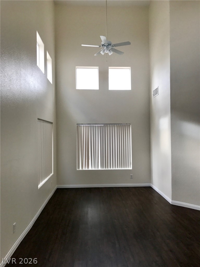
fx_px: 216
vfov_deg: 63.4
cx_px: 100
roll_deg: +1.4
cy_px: 134
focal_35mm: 28
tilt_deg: +0.5
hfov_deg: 49.7
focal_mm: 3.99
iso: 40
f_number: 1.8
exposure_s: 1/120
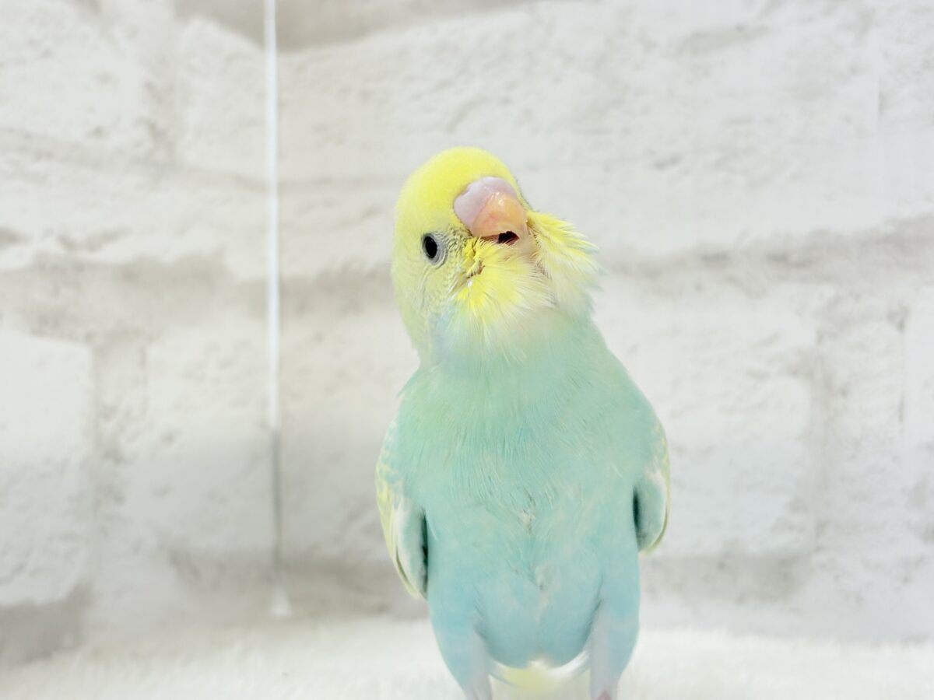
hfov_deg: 36.8
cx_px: 467
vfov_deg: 28.0
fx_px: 1403
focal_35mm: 52
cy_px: 350
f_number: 1.6
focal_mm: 5.96
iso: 80
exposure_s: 1/100
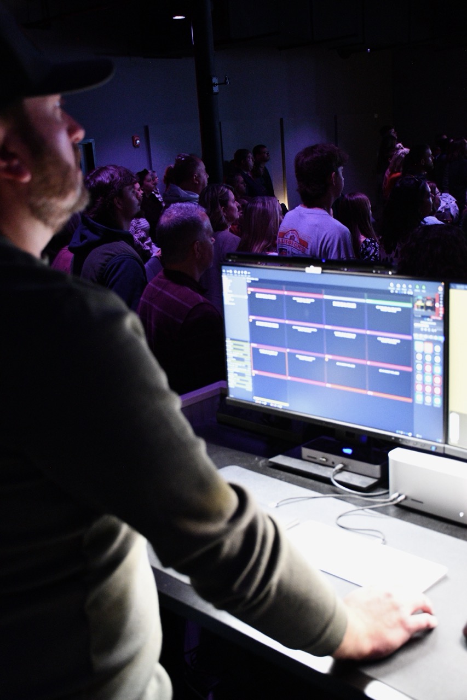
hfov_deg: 29.9
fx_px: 876
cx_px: 234
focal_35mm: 45
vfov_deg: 43.6
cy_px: 350
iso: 5000
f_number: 4
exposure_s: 1/40
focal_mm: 30
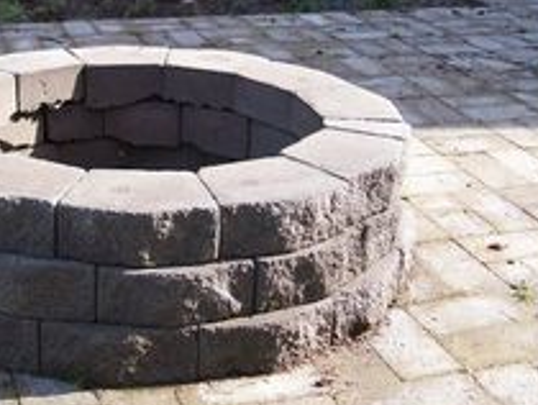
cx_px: 136
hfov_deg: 30.2
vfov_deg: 23.3
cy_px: 144
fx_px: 980
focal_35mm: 63
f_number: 2.7
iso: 80
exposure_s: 1/279
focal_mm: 6
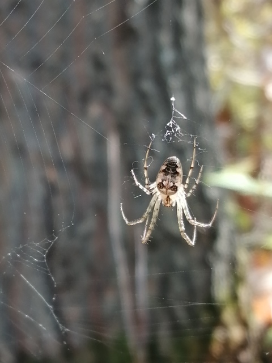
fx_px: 995
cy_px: 182
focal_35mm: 95
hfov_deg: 15.6
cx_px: 136
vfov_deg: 20.7
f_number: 1.8
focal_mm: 3.46
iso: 80
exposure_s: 1/100
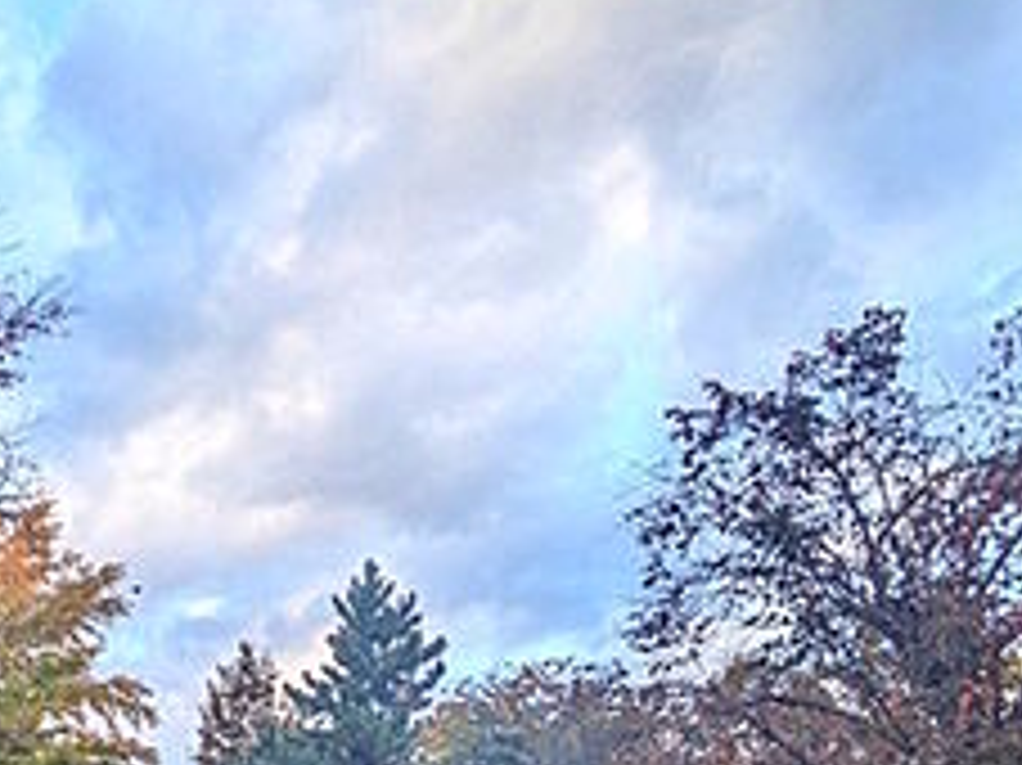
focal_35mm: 37
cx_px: 198
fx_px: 1092
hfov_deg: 47.3
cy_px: 878
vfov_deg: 32.9
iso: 50
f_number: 2.2
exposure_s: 1/151
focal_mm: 1.83
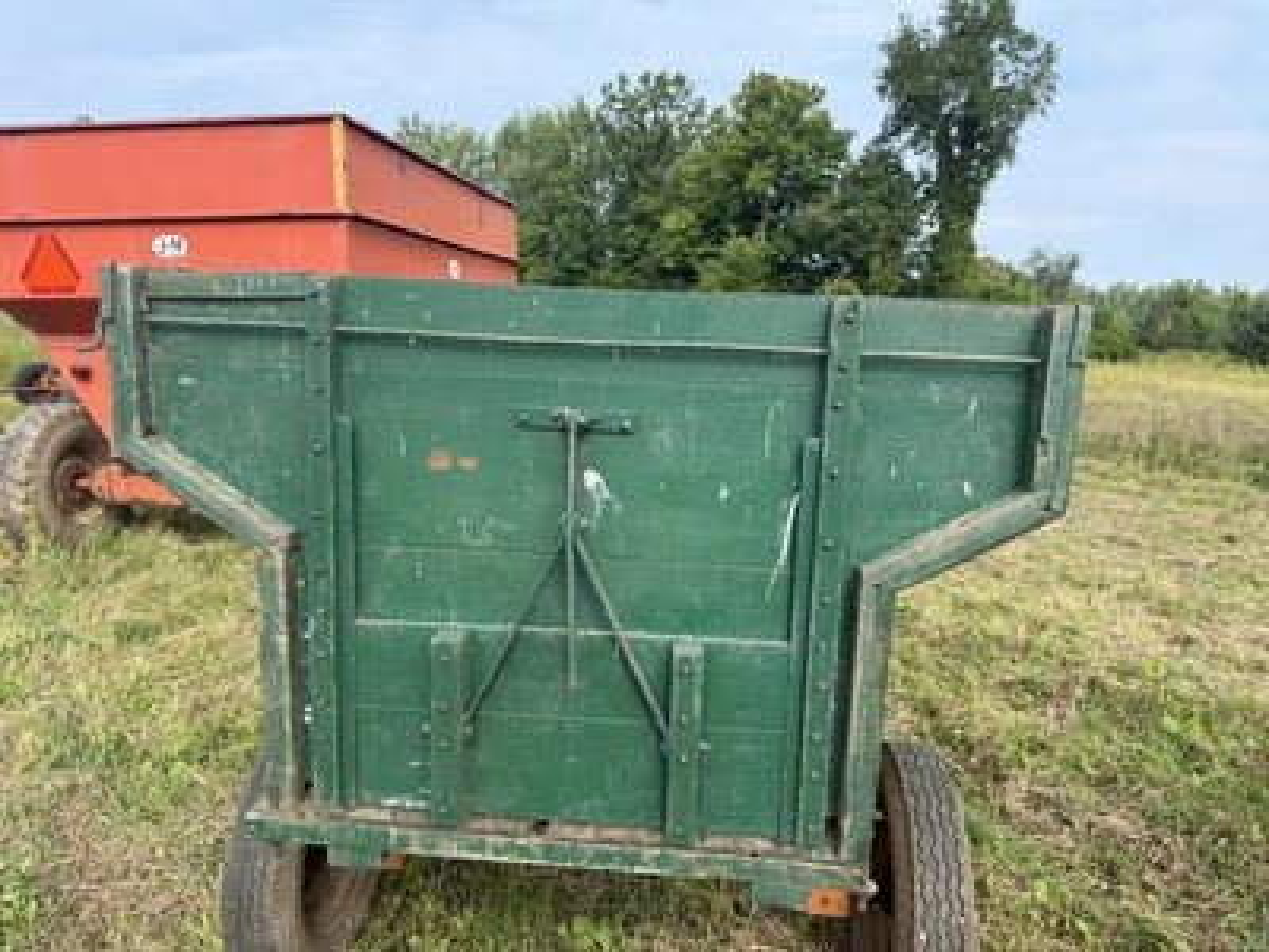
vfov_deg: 56.8
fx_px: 880
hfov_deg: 71.6
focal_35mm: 24
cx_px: 634
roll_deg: -4.0
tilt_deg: -8.5
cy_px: 476
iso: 80
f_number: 1.78
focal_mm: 6.76
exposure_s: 1/1585
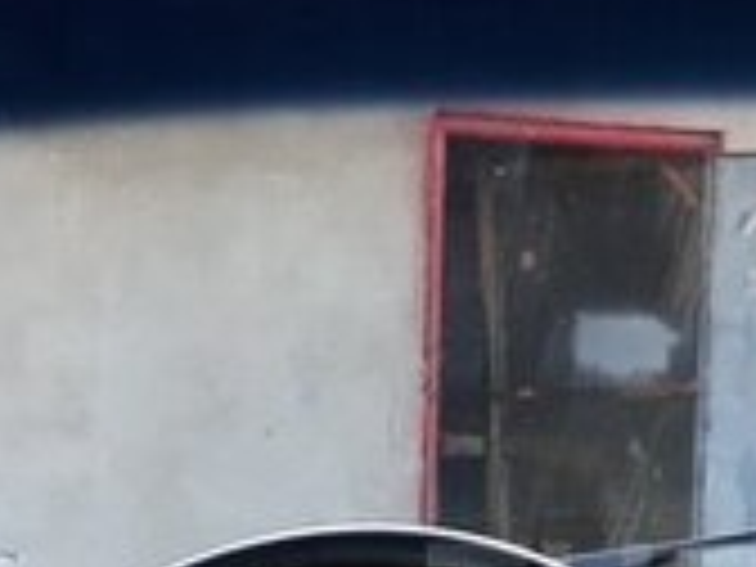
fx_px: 2315
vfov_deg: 13.7
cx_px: 886
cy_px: 610
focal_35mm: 106
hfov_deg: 17.7
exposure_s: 1/50
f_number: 1.7
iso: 40
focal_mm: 3.71
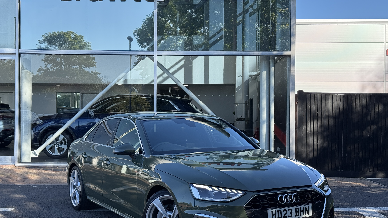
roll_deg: +0.5
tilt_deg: +1.3
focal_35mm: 53
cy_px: 115
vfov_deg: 22.6
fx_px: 545
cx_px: 196
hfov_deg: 39.2
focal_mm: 6.76
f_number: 1.78
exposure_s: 1/855
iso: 64
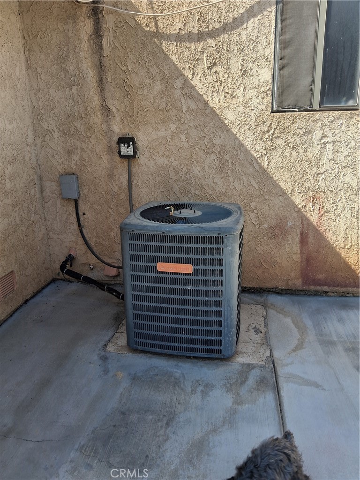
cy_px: 240
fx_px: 361
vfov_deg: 67.3
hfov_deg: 53.1
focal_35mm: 26
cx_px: 180
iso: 25
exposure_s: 1/207
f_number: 1.8
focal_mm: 3.98
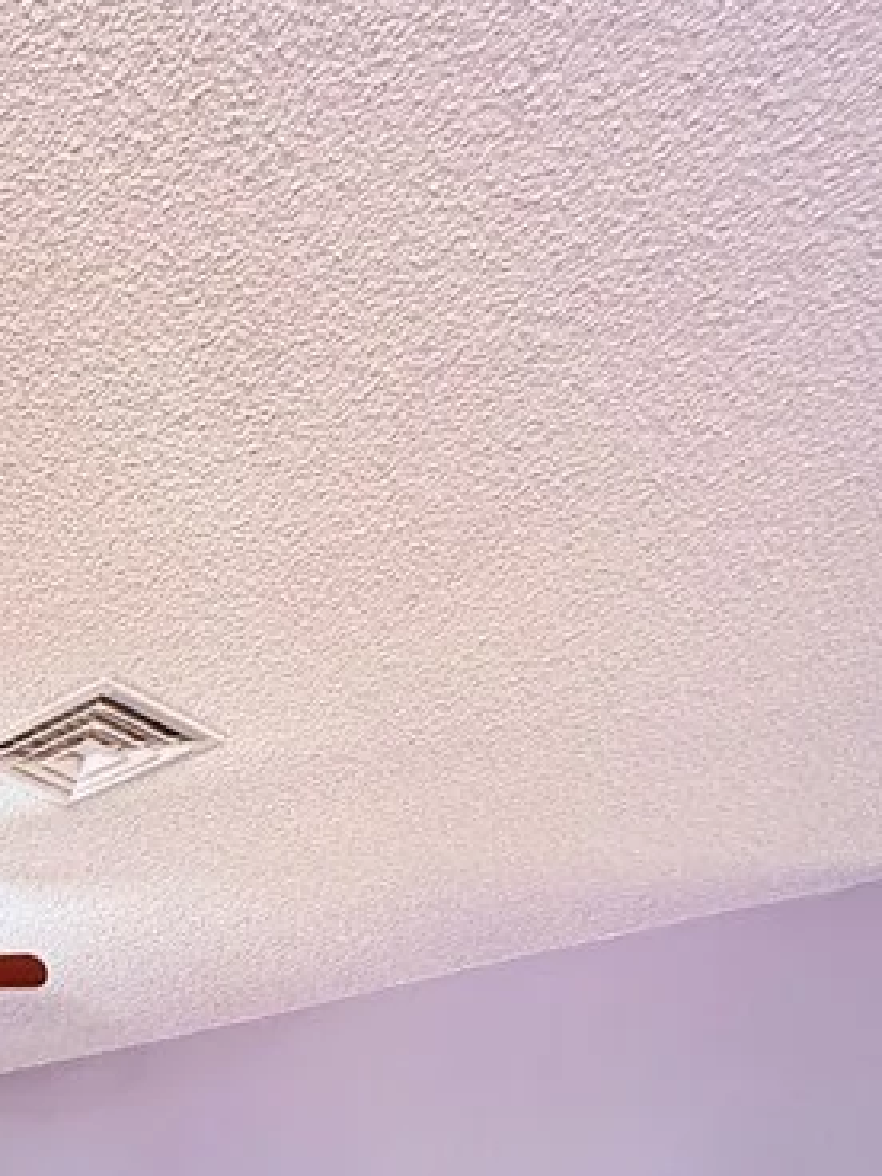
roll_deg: -0.7
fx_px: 1325
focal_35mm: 39
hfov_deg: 28.6
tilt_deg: -3.7
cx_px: -320
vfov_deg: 35.6
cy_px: 1464
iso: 320
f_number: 2.2
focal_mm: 2.22
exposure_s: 1/60
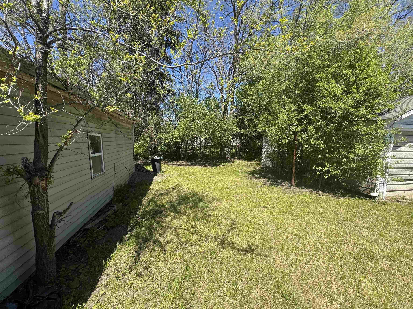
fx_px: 167
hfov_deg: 102.1
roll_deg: -2.2
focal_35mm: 14
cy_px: 154
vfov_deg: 85.7
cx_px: 206
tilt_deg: -7.8
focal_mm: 2.22
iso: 50
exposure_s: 1/921
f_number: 2.2
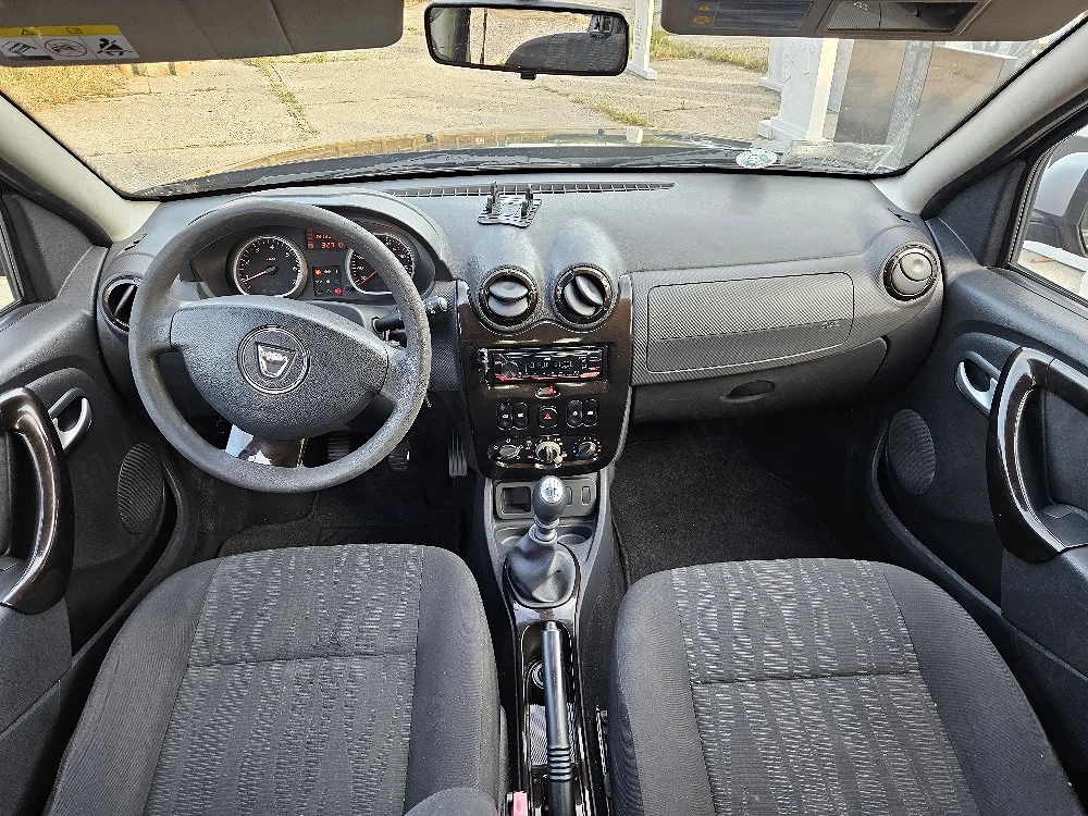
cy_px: 408
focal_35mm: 23
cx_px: 544
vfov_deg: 58.9
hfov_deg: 73.9
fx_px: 723
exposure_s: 1/101
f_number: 1.8
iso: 160
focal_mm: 5.4
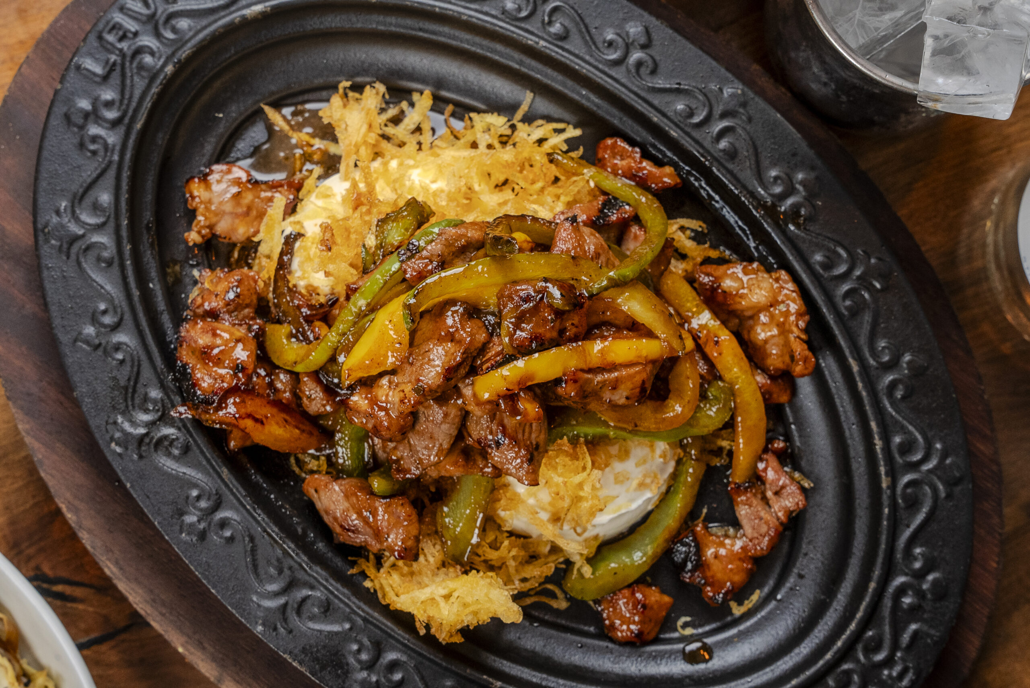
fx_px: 2004
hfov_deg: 28.8
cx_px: 515
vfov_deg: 19.5
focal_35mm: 70
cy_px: 344
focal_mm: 70
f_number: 10
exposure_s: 1/100
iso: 3200
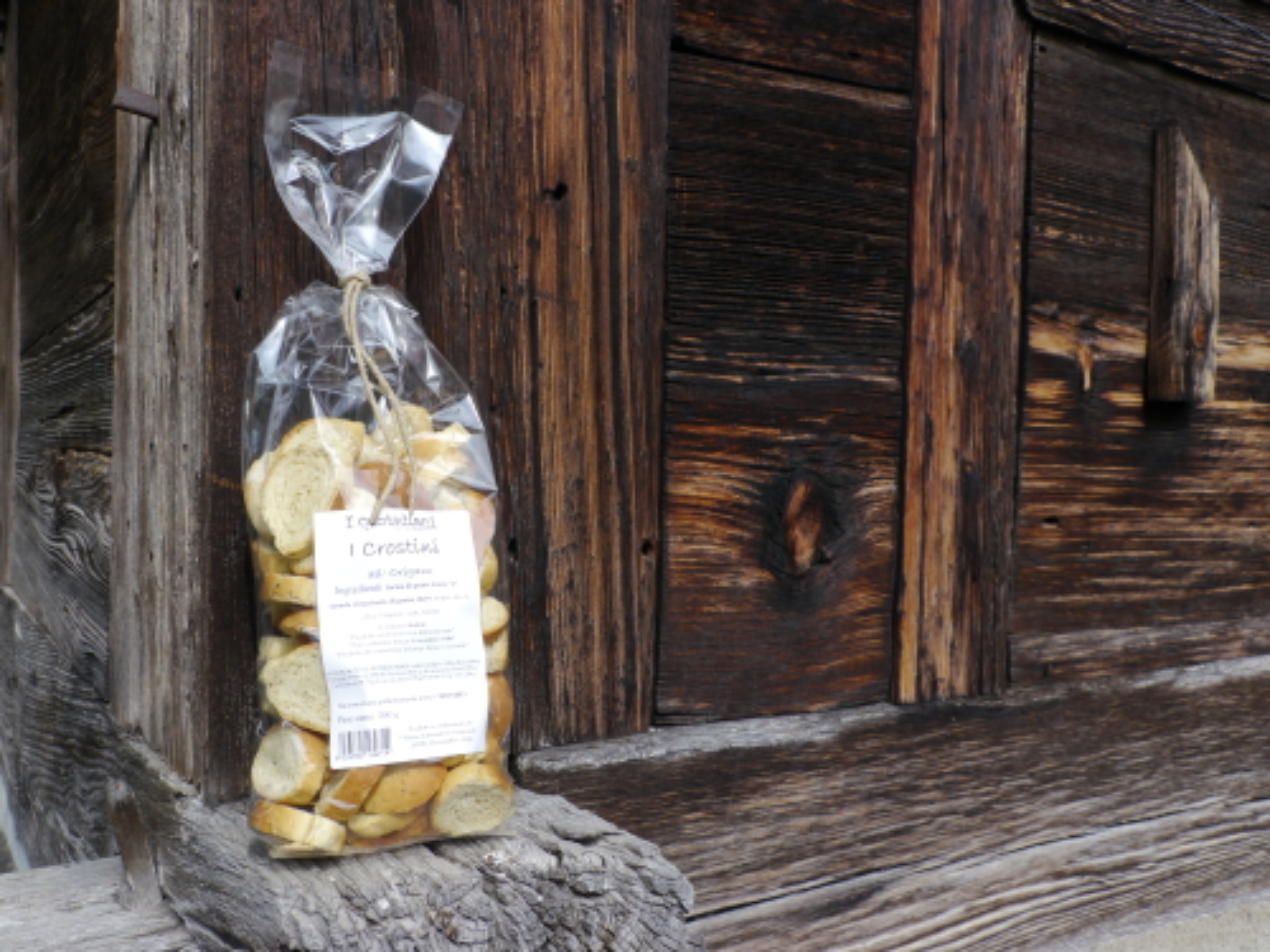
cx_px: 635
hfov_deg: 54.0
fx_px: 1247
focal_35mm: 34
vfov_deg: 41.8
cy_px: 476
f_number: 7.1
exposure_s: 1/250
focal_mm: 17
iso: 160
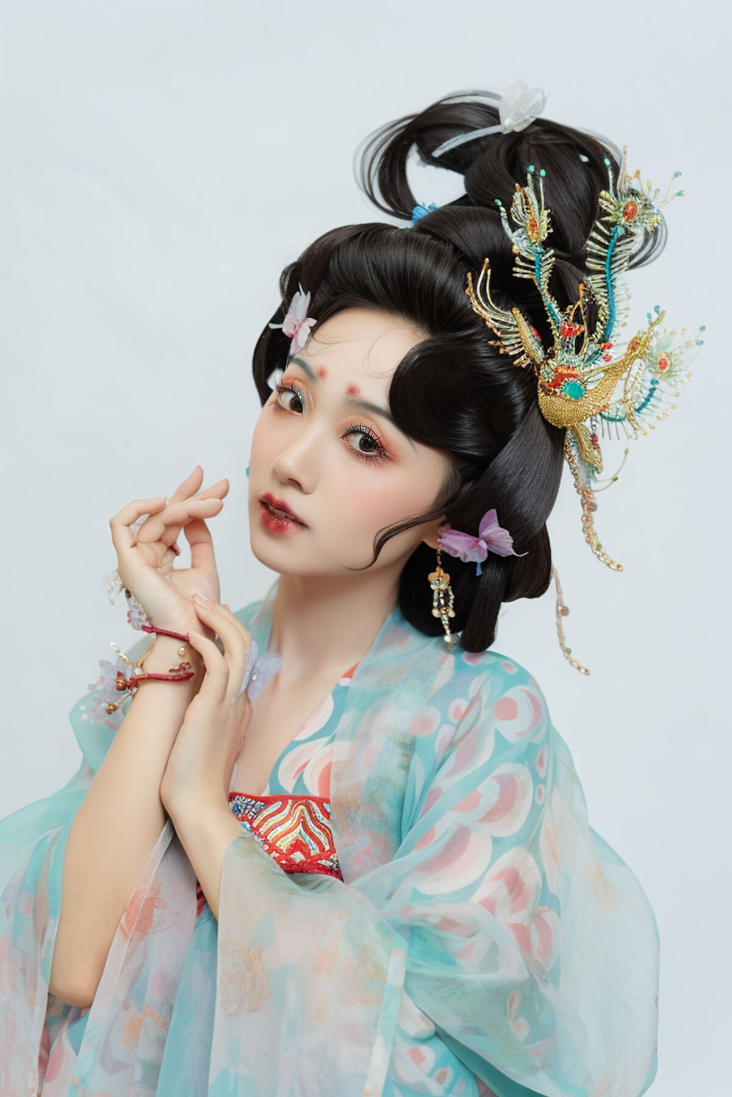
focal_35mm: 50
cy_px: 548
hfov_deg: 27.0
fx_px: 1524
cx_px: 366
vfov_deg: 39.6
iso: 100
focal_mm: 50
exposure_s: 1/125
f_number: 3.5
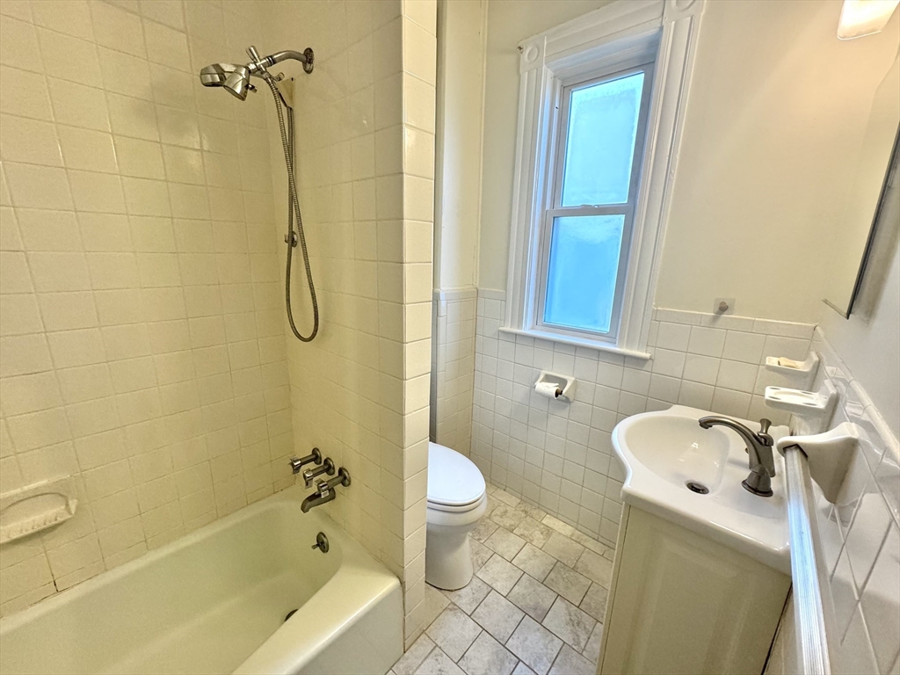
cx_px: 450
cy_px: 338
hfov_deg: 102.1
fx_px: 364
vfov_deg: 85.7
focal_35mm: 14
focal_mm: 2.22
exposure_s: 1/120
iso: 320
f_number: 2.2
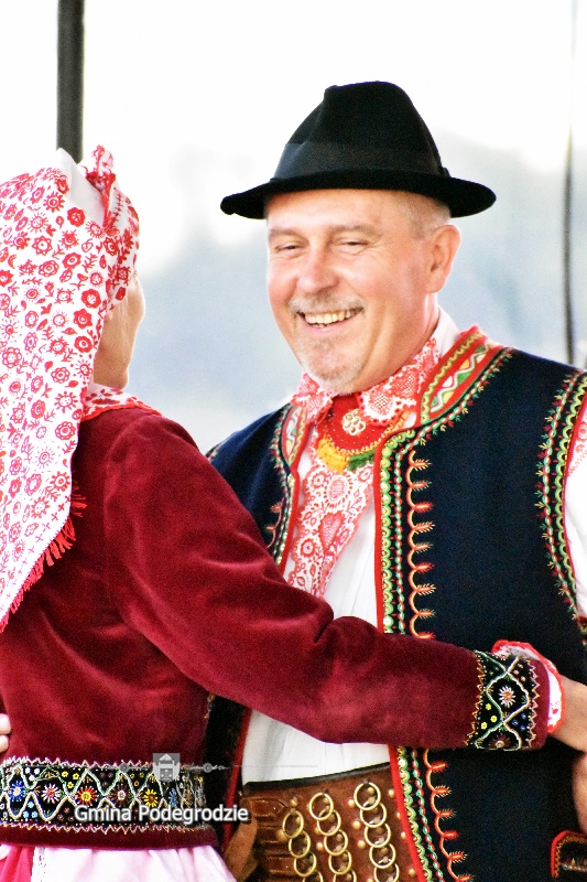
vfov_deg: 4.6
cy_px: 441
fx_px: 11010
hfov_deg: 3.1
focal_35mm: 450
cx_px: 294
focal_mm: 300
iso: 25600
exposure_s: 1/3200
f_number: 7.1
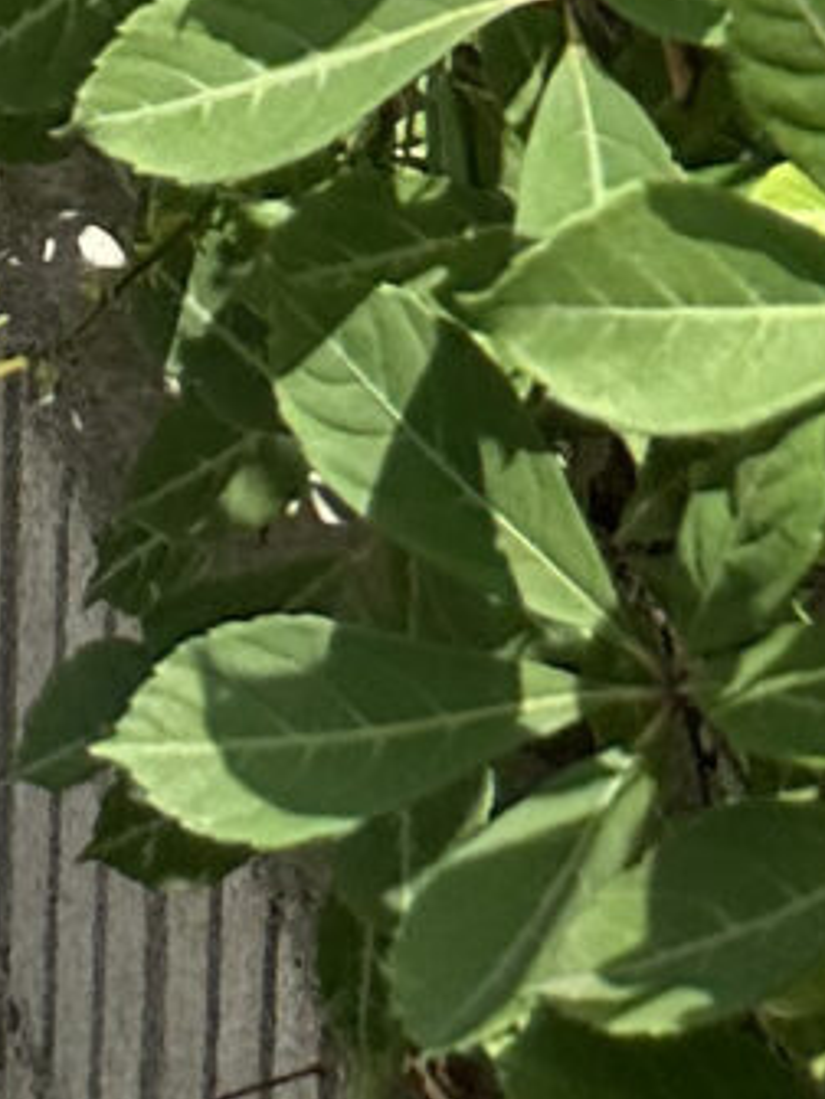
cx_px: -858
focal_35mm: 183
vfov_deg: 8.1
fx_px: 5815
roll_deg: +0.9
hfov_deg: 7.7
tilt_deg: -13.0
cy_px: -2852
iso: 80
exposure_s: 1/2967
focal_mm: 6.86
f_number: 1.78
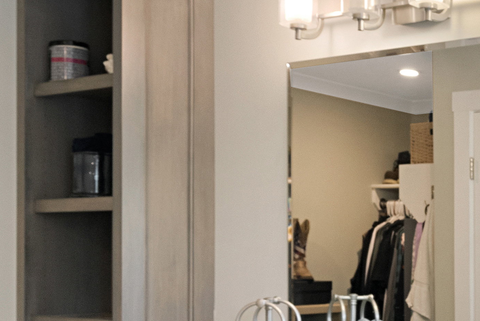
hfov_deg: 25.9
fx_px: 921
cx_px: 586
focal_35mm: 69
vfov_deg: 19.4
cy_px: 284
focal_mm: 16
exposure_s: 1/4
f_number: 9
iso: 800
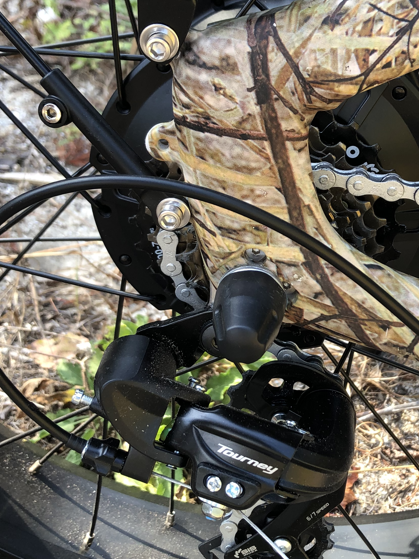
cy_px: 272
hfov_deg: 28.3
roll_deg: -4.7
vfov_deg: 37.5
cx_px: 289
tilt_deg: -41.3
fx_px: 823
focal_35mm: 51
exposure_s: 1/120
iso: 32
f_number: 1.8
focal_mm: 3.99
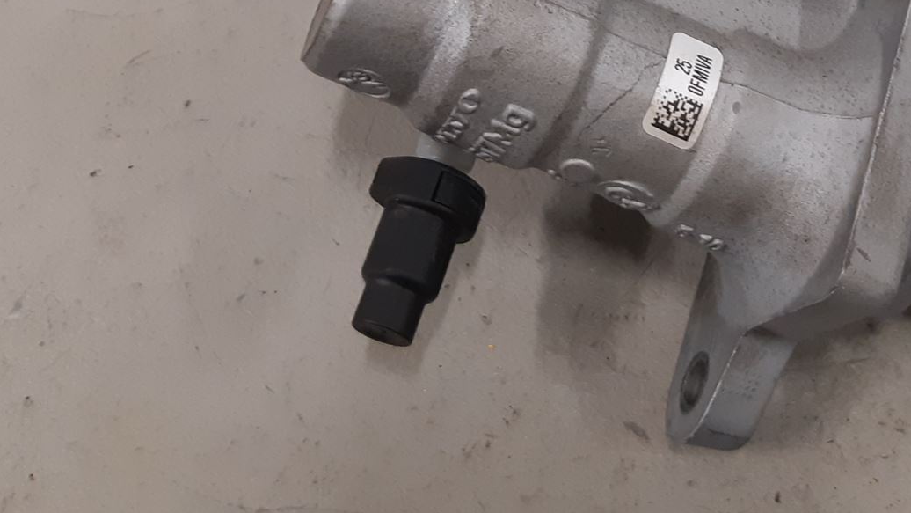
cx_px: 548
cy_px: -35
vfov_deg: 20.6
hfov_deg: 37.1
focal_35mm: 56
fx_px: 1353
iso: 160
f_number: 1.7
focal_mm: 3.93
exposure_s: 1/50
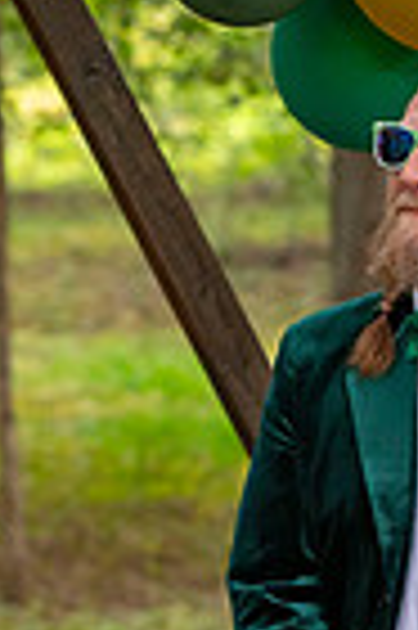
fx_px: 5168
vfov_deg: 7.0
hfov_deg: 4.6
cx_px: 243
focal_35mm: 296
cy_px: 513
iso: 1600
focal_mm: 70
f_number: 3.2
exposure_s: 1/80
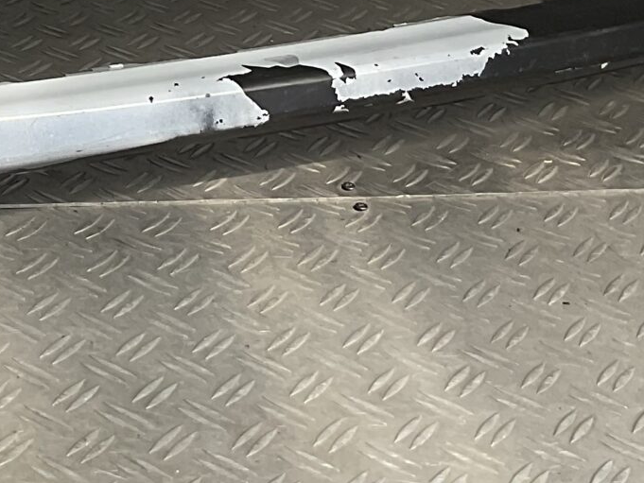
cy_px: -423
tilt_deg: -10.5
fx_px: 2028
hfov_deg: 17.4
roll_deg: -0.6
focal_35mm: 109
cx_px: -82
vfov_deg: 12.3
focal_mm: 3
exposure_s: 1/770
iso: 16
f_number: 1.8
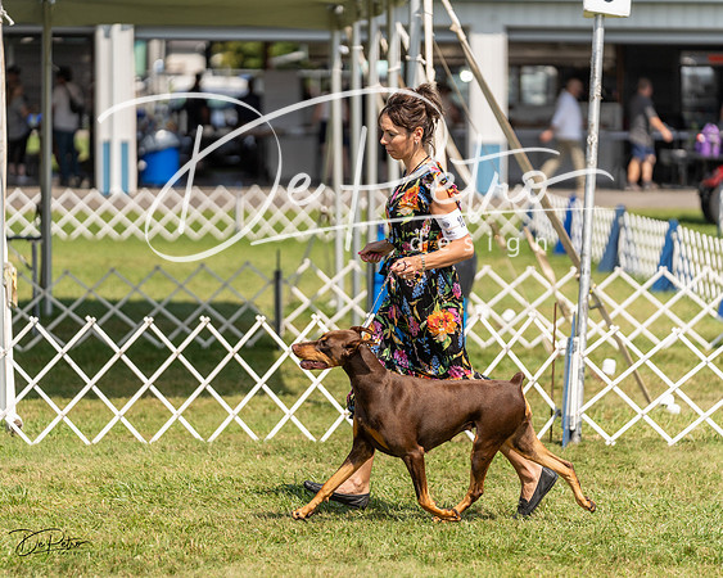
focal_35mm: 176
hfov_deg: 11.0
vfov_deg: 8.8
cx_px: 362
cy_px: 289
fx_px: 3758
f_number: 2.8
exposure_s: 1/3200
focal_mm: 156
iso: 200
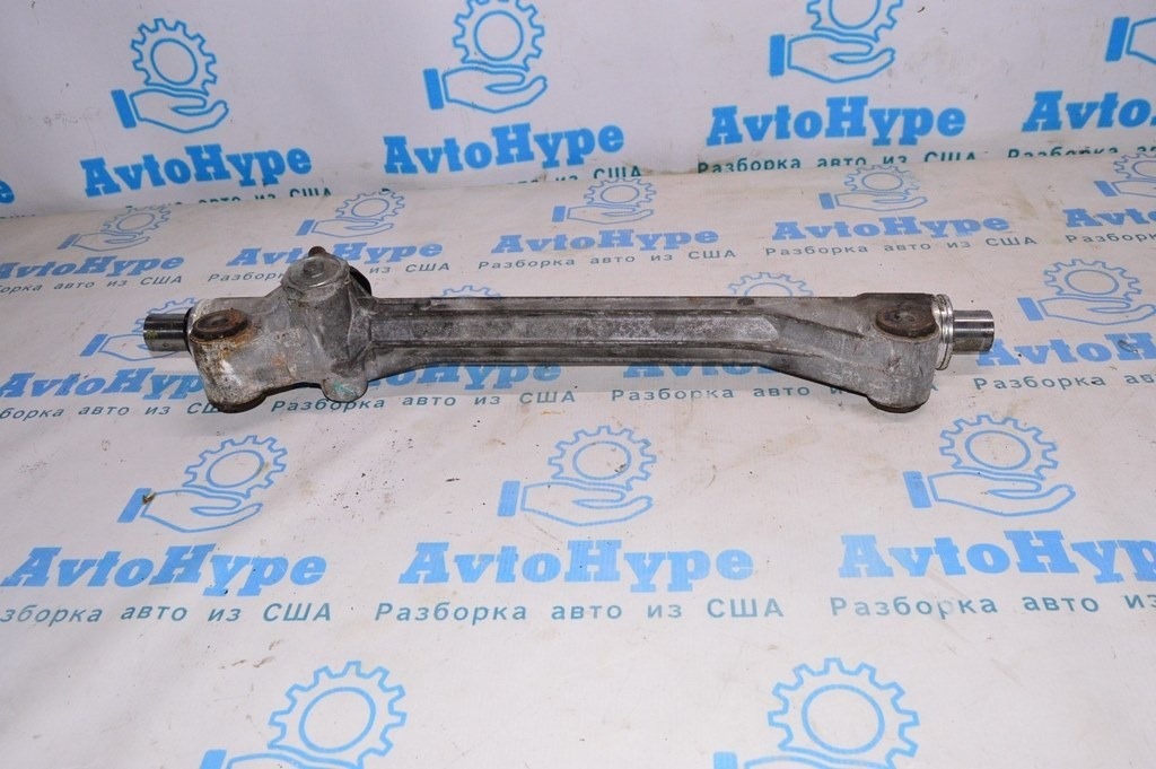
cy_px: 384
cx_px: 578
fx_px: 963
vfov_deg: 43.5
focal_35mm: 30
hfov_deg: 62.0
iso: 1600
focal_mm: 20
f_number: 8
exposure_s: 1/200
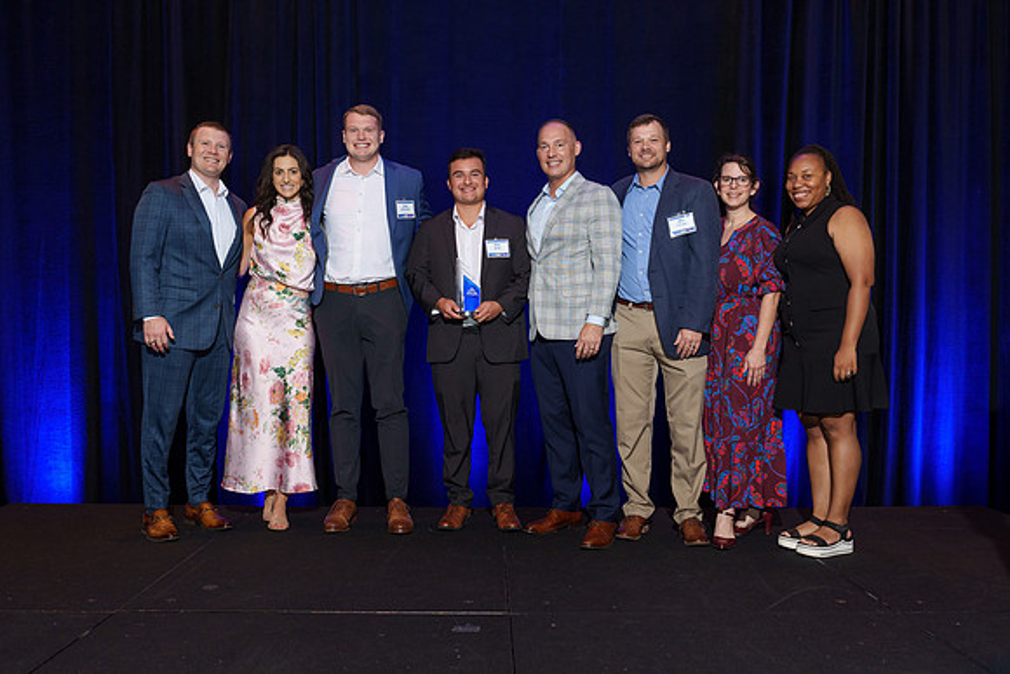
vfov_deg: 38.9
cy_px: 342
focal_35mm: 34
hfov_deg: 55.8
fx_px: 954
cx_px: 505
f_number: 5
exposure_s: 1/60
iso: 1000
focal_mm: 33
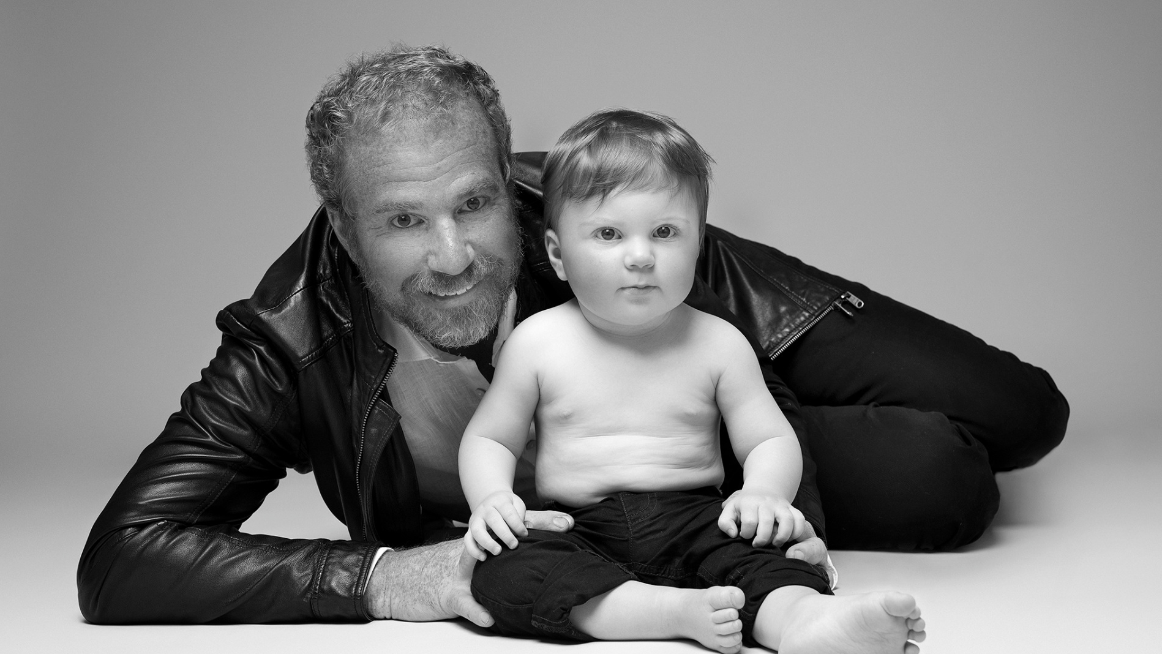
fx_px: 1633
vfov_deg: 22.6
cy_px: 328
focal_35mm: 53
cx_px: 587
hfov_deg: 39.2
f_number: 7.1
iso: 160
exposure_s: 1/200
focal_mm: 50
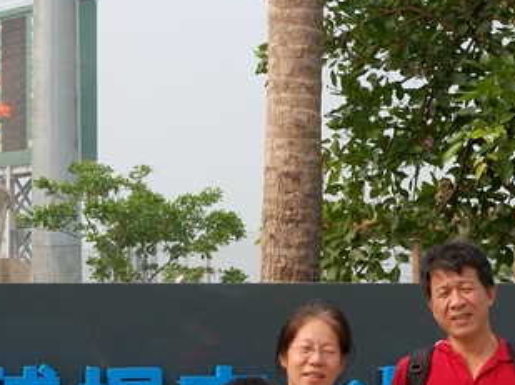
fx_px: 2274
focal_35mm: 153
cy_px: 359
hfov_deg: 12.9
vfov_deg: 9.6
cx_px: 113
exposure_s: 1/320
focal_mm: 32
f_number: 9
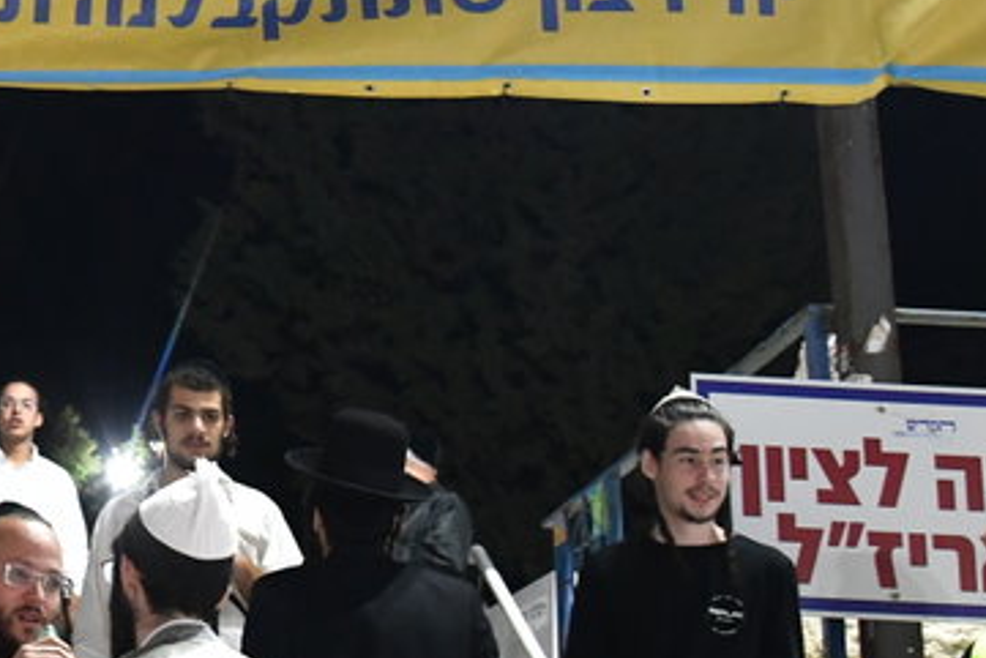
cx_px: -142
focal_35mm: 93
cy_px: 182
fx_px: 2548
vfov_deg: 14.7
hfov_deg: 20.7
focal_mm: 24
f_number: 5.6
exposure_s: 1/100
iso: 3200
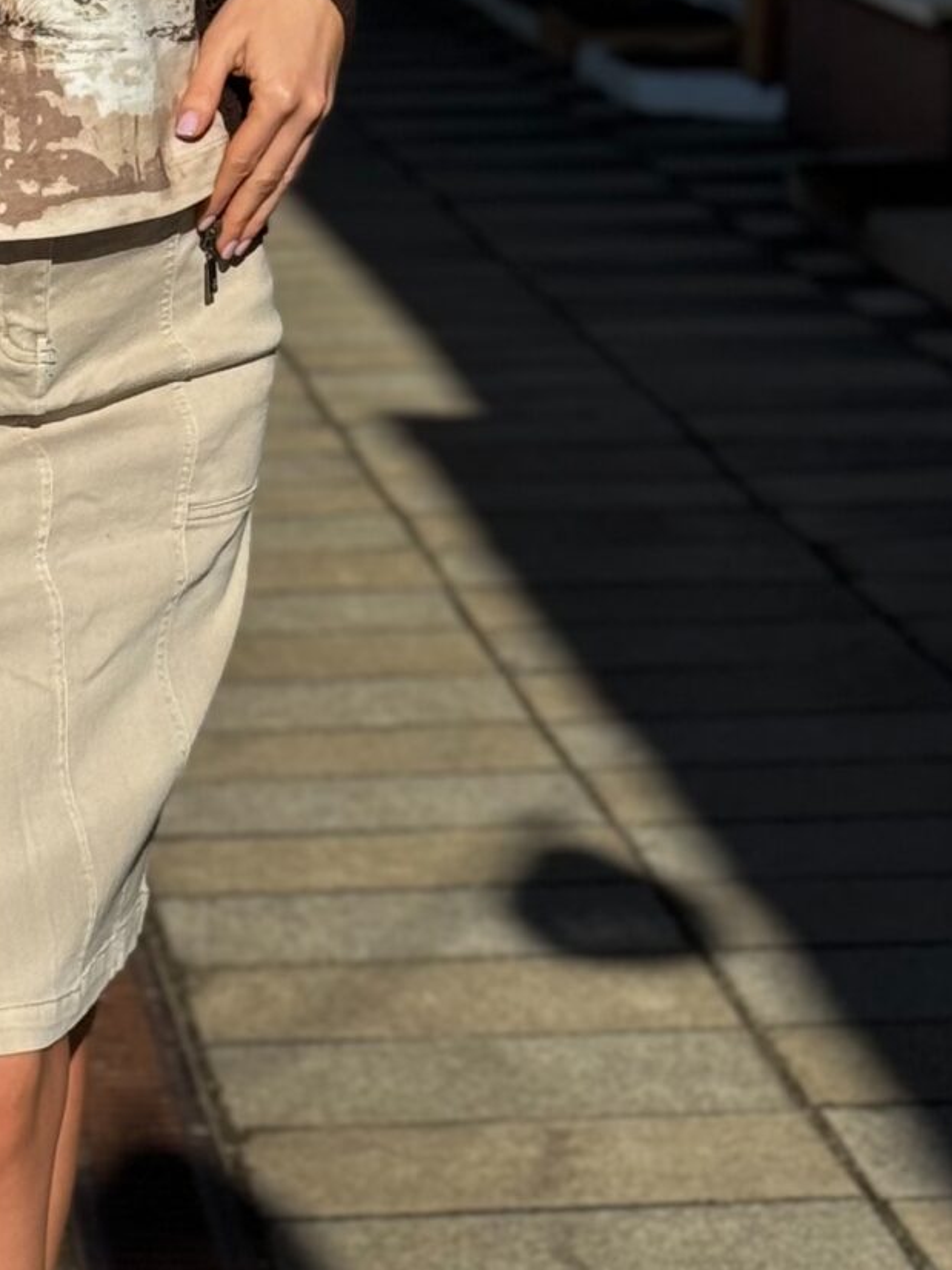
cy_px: 506
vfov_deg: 13.2
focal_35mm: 149
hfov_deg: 9.9
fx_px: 5462
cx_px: 11
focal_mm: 6.76
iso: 80
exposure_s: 1/7092
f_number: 1.78
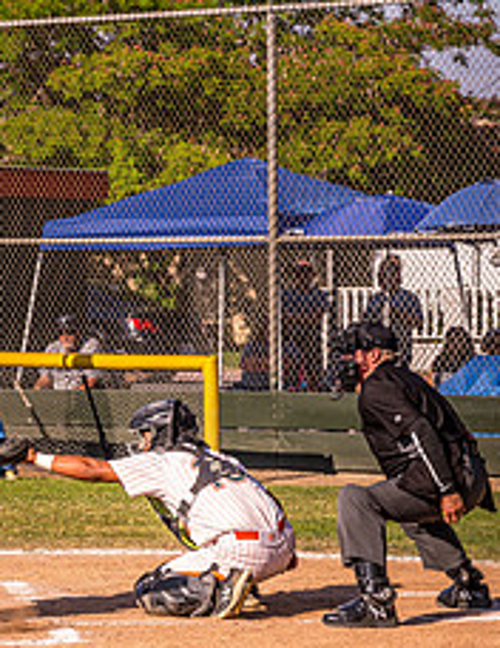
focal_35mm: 197
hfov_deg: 7.6
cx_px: -124
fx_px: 3725
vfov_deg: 9.9
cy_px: 384
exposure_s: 1/1000
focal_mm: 70
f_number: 4
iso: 200
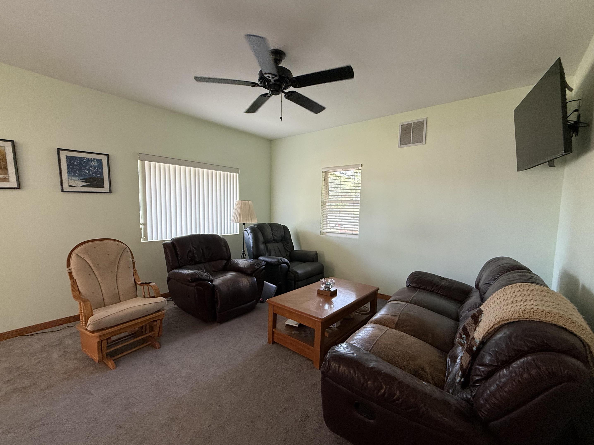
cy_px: 232
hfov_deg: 98.1
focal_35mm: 15
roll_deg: -0.8
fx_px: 257
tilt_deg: -4.7
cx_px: 288
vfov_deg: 81.7
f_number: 2.2
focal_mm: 2.22
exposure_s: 1/60
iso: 200
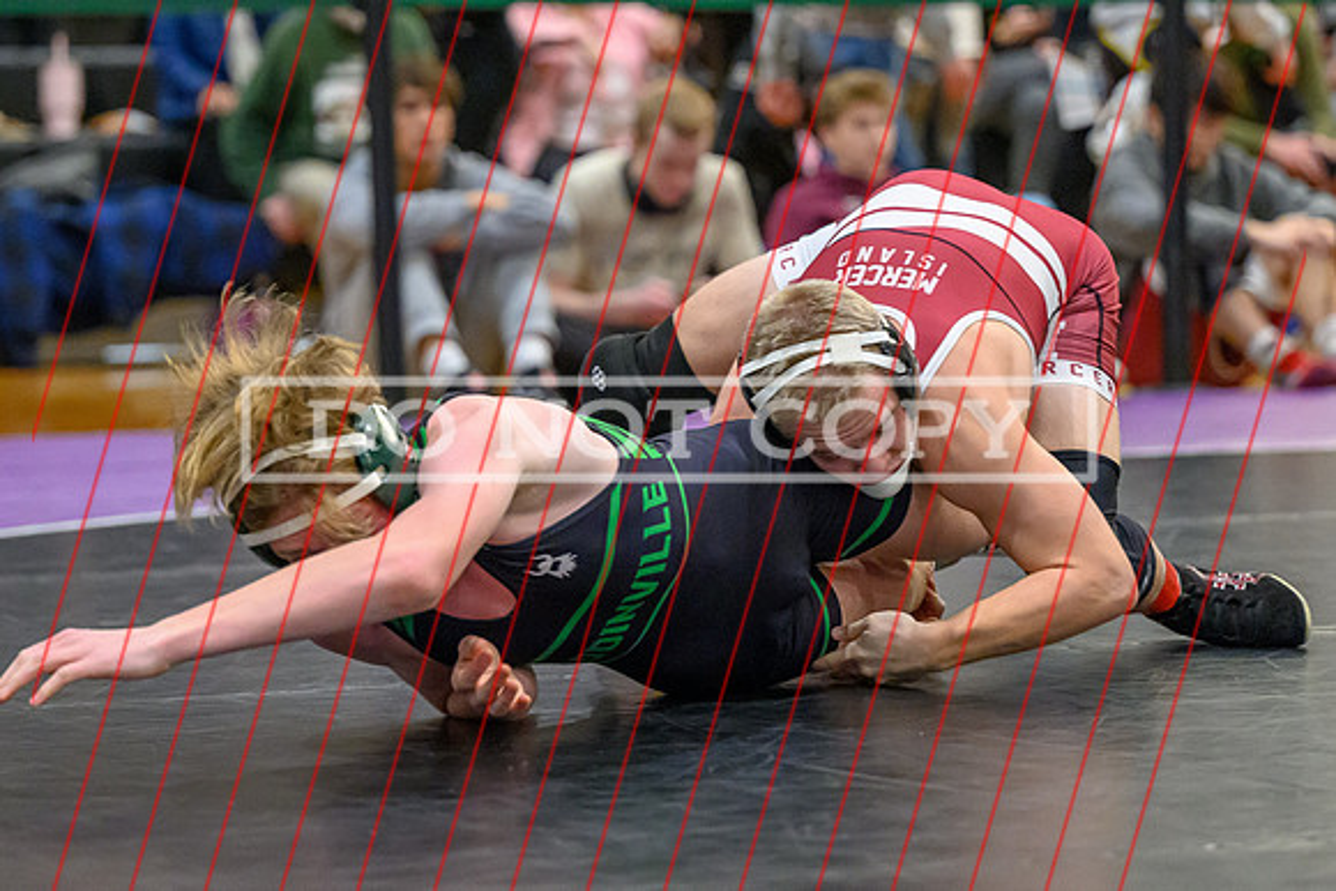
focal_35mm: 162
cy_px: 370
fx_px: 5997
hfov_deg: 12.7
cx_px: 670
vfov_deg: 8.5
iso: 8000
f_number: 2.8
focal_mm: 110
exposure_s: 1/800
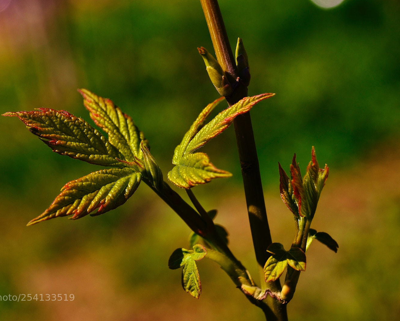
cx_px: 158
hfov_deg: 12.6
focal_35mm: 153
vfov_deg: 10.1
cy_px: 160
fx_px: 1812
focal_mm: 90
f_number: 7.1
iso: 100
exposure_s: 1/640
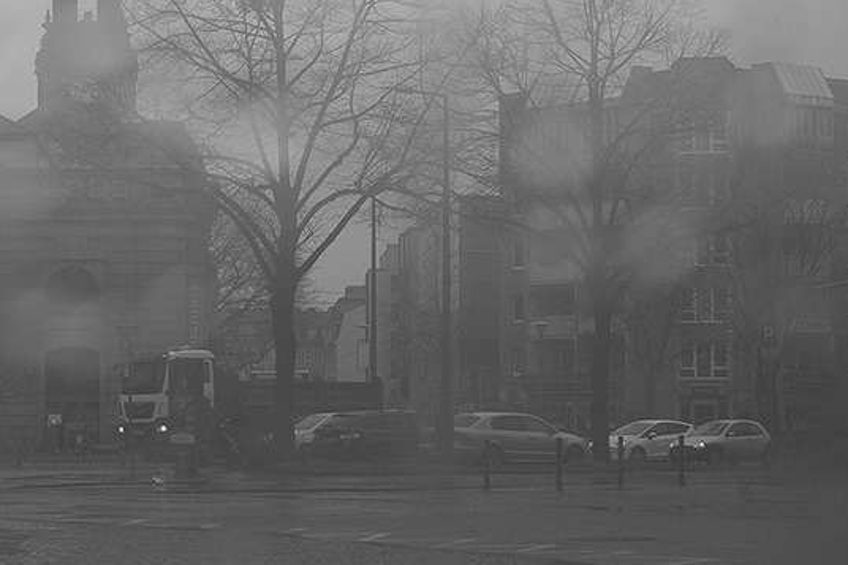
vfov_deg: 12.2
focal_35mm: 112
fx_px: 2637
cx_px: -90
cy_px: 364
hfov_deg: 17.6
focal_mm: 50
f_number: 11
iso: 320
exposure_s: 1/100
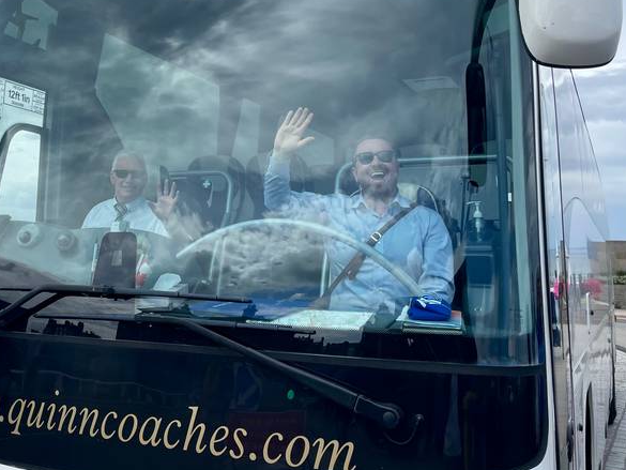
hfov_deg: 56.4
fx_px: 579
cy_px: 223
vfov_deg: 44.2
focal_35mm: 32
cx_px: 255
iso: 32
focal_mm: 4.2
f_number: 1.6
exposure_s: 1/2959
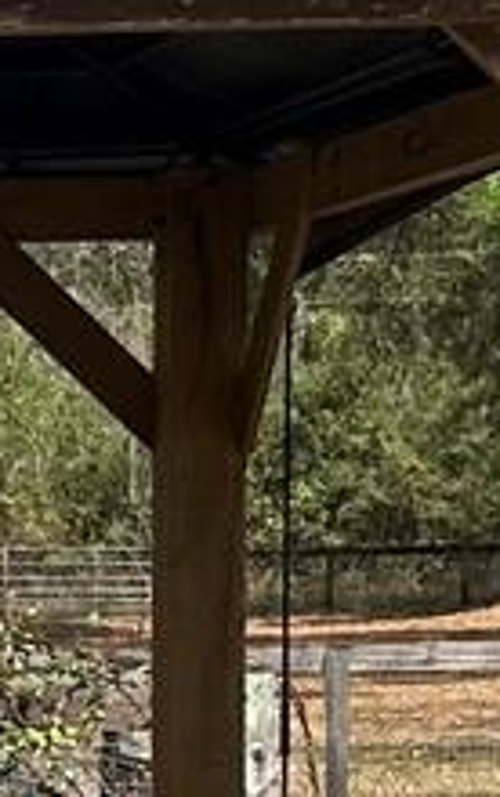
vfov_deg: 10.4
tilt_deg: -3.3
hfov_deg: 6.2
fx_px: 4349
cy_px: 772
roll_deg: +0.3
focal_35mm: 200
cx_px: -848
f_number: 1.5
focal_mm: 5.7
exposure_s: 1/2353
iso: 50
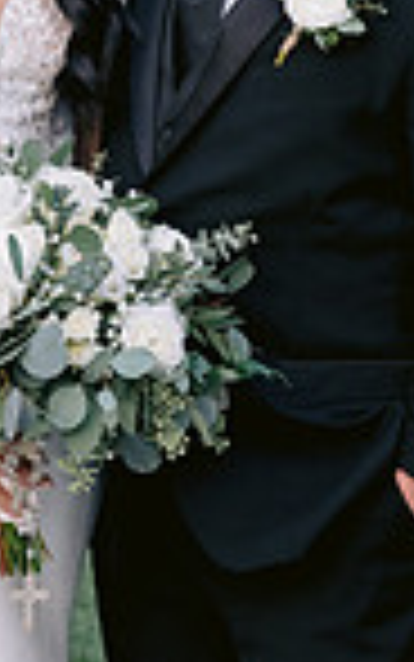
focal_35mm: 228
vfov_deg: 9.1
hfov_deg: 5.8
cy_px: 14
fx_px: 4112
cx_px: 146
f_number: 4
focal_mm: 50
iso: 800
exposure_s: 1/200
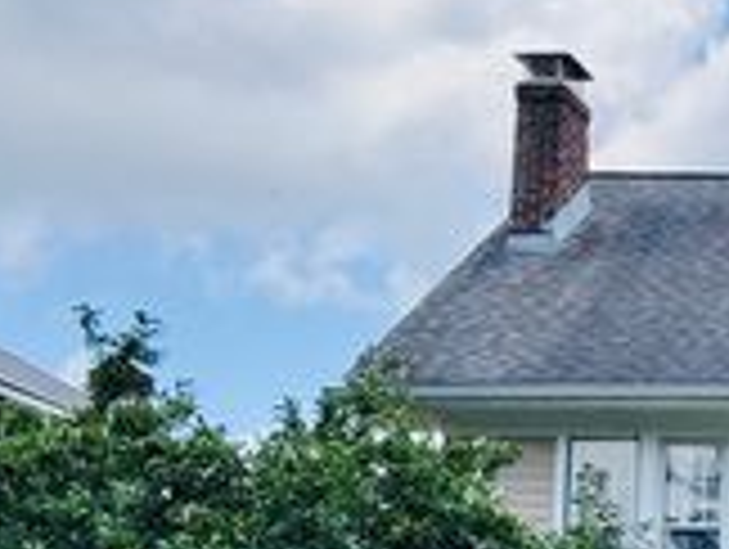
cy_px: 637
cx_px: 1071
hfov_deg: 12.7
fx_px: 3121
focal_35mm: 148
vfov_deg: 9.9
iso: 64
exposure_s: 1/3096
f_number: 1.78
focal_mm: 6.76
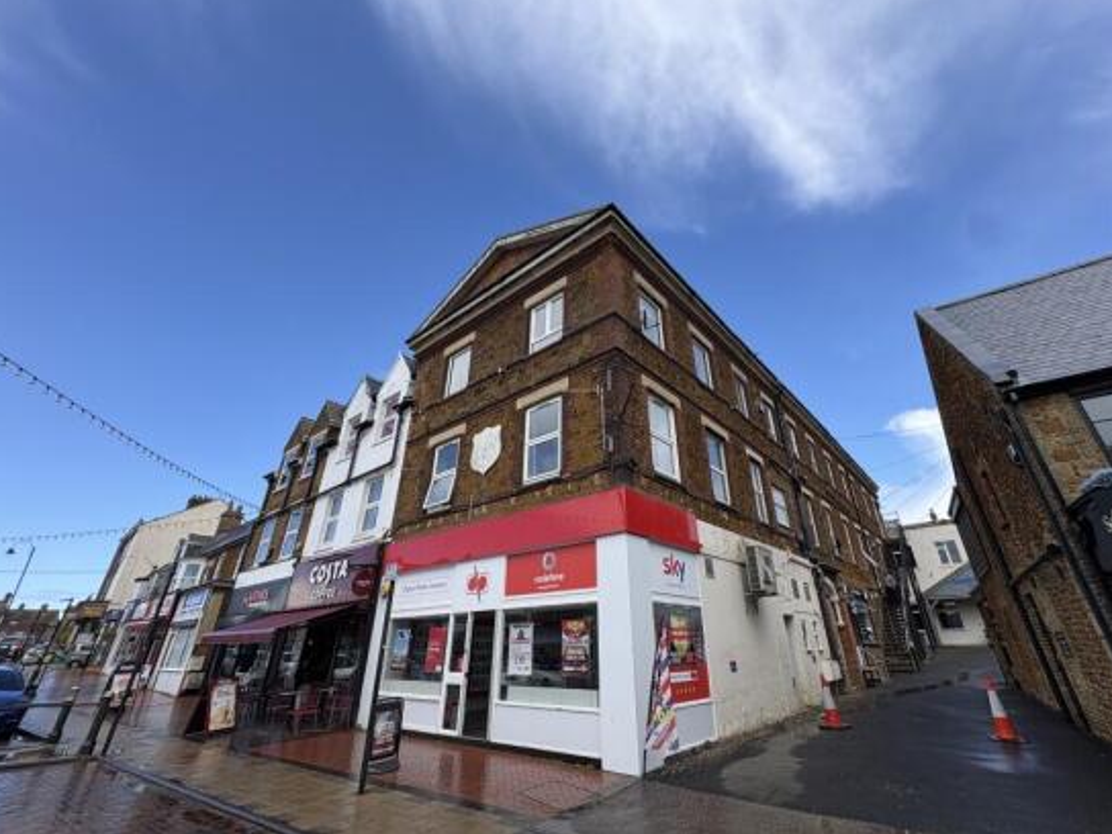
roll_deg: +1.0
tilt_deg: +28.5
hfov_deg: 98.1
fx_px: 482
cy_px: 402
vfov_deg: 81.7
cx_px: 586
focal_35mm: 15
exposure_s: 1/693
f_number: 2.2
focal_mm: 2.22
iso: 40
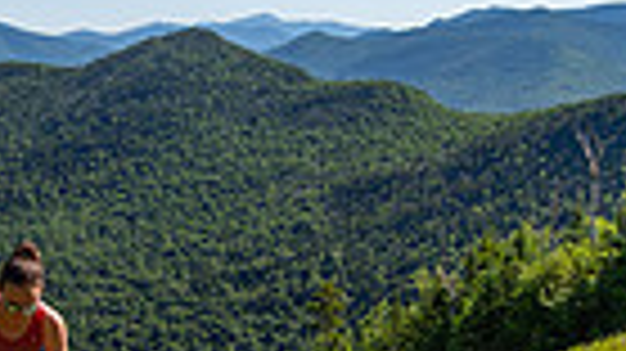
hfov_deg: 29.5
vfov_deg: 17.2
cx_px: 126
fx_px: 1161
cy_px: 225
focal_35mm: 70
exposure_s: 1/640
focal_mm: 16
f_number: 5
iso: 100
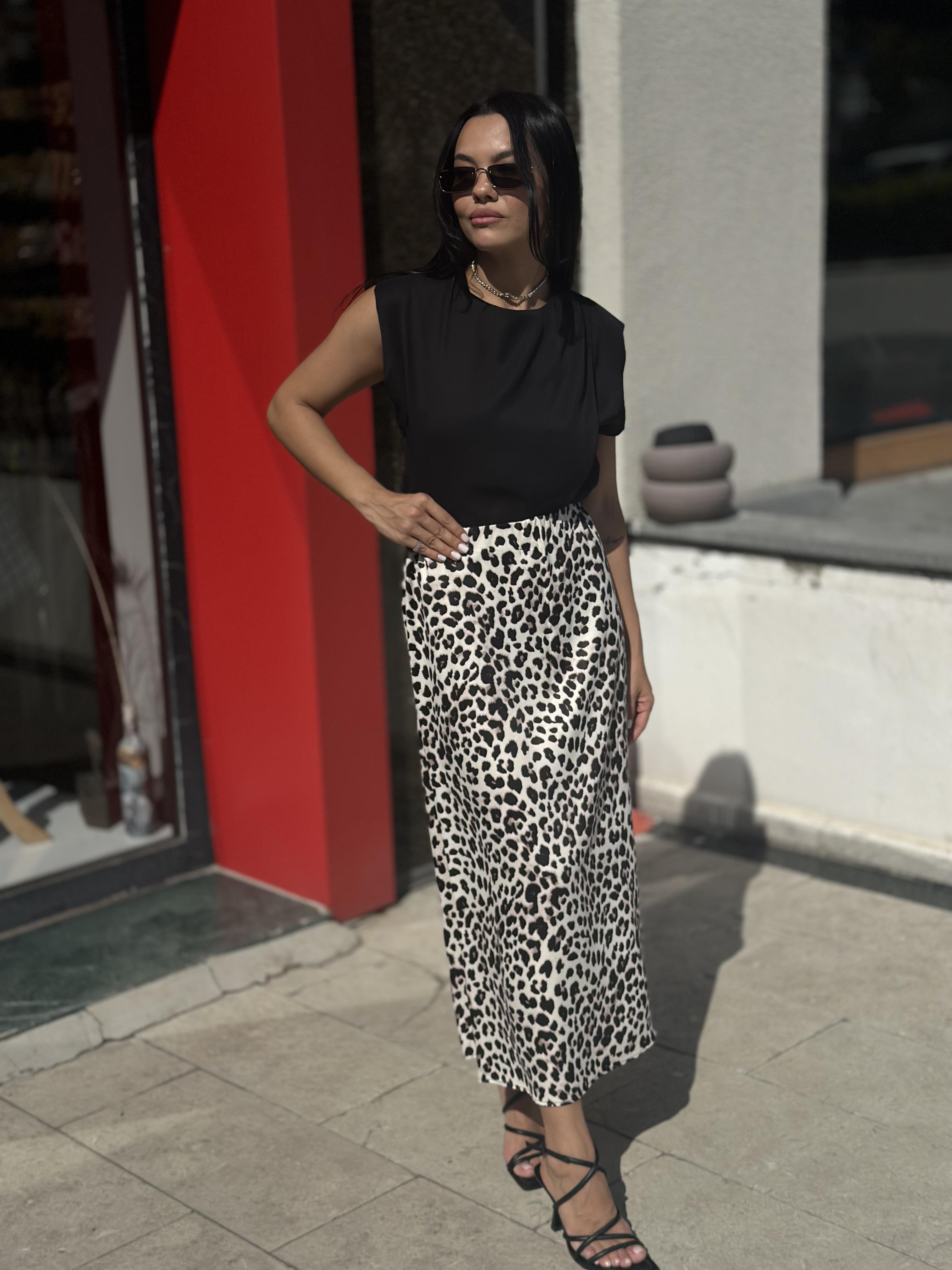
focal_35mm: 48
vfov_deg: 39.7
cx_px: 476
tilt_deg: -12.3
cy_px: 635
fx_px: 1760
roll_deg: +1.8
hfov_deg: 30.3
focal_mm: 6.86
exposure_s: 1/18868
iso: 64
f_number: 1.78
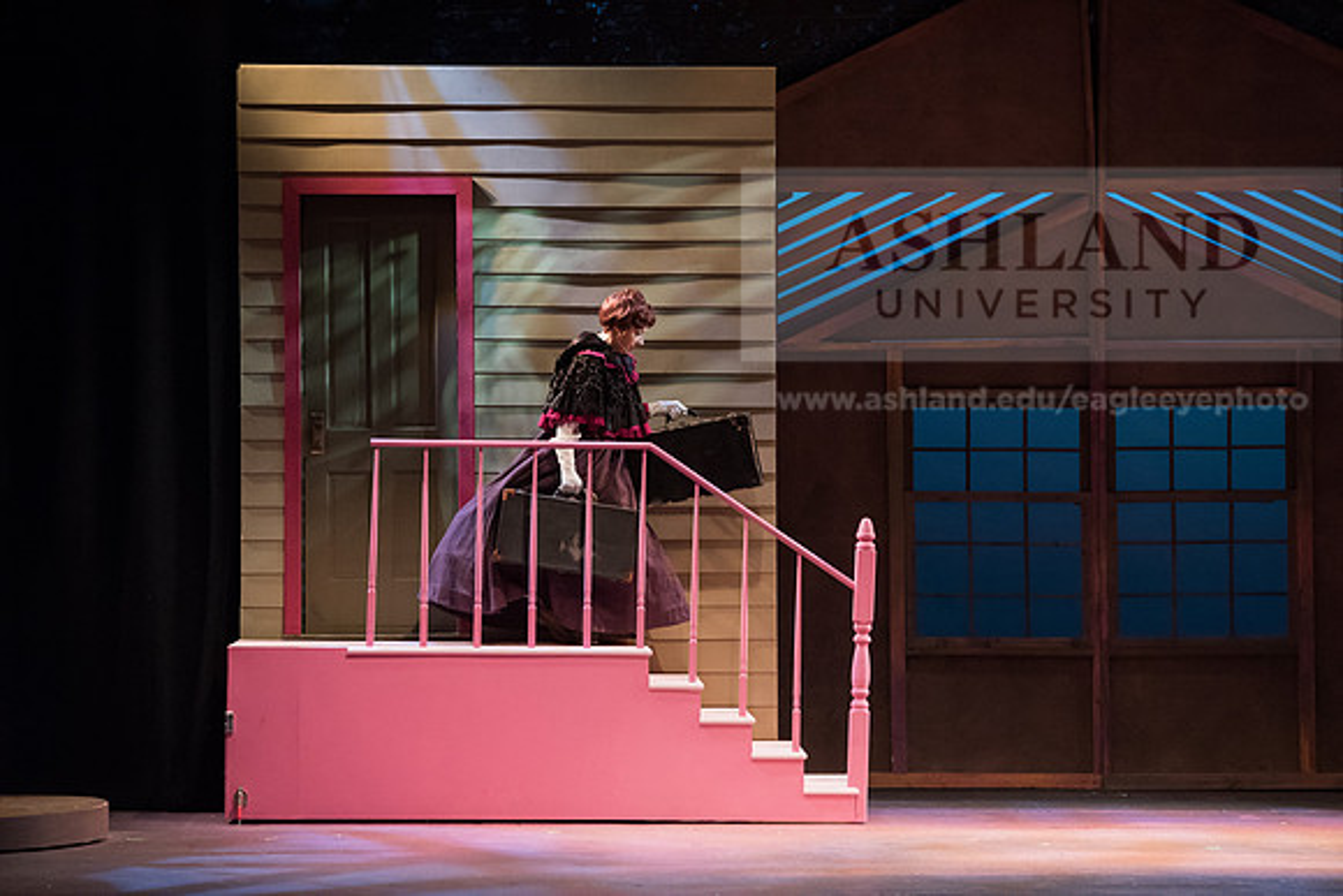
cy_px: 448
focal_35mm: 130
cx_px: 672
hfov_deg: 15.8
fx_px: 4851
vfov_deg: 10.6
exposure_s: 1/400
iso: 5000
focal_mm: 130
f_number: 4
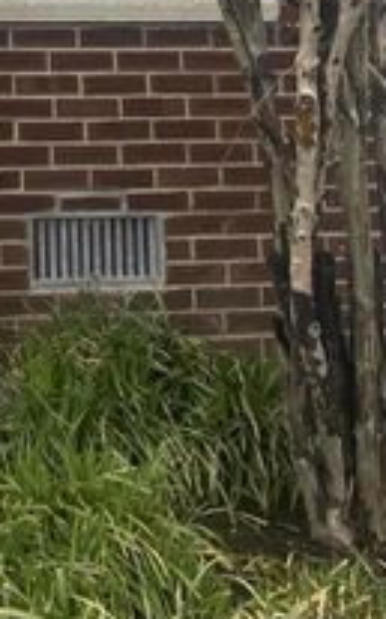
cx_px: -281
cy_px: -244
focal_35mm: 89
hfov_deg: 13.4
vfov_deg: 20.7
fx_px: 1501
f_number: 1.6
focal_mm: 4.2
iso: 32
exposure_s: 1/1770
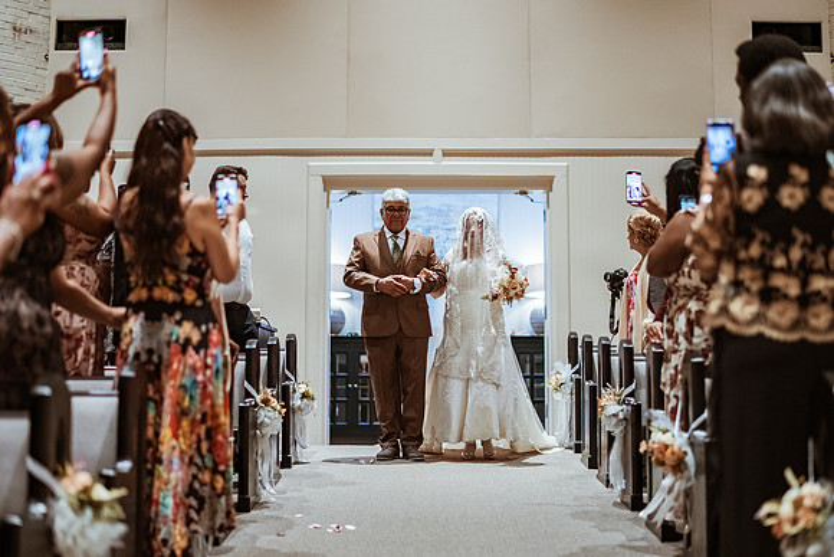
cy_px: 278
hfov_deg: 32.9
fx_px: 1412
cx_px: 417
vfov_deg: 22.3
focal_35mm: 61
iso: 1600
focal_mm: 58
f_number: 1.4
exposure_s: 1/640
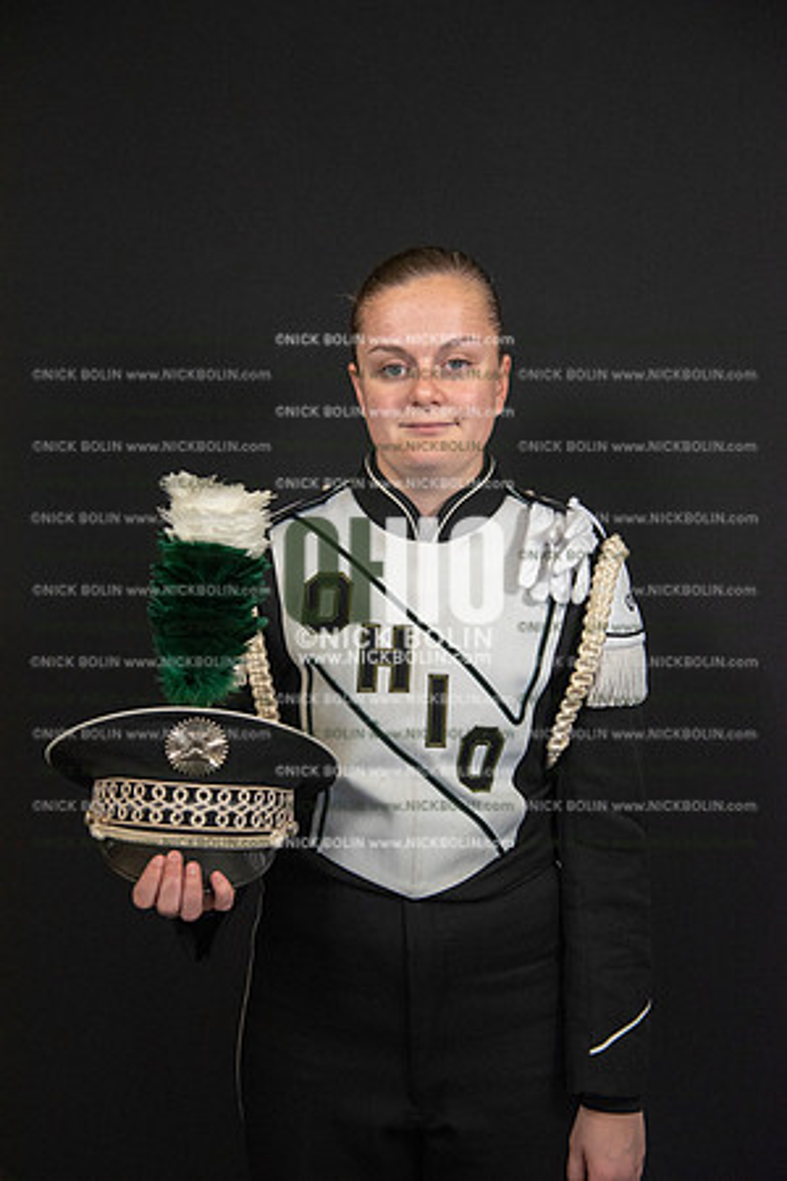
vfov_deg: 48.5
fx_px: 1312
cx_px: 394
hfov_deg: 33.4
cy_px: 590
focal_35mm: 40
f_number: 5.6
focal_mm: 40
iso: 2000
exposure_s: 1/640
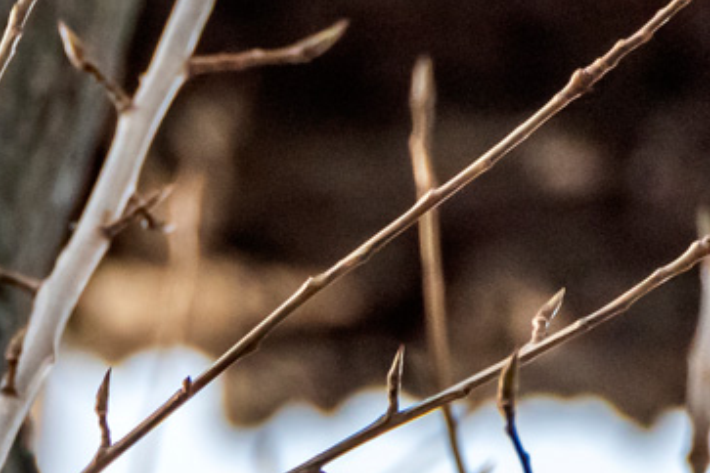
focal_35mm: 868
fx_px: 17118
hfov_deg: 2.4
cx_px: -297
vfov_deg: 1.6
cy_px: 303
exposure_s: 1/1600
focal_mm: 300
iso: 1600
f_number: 5.6
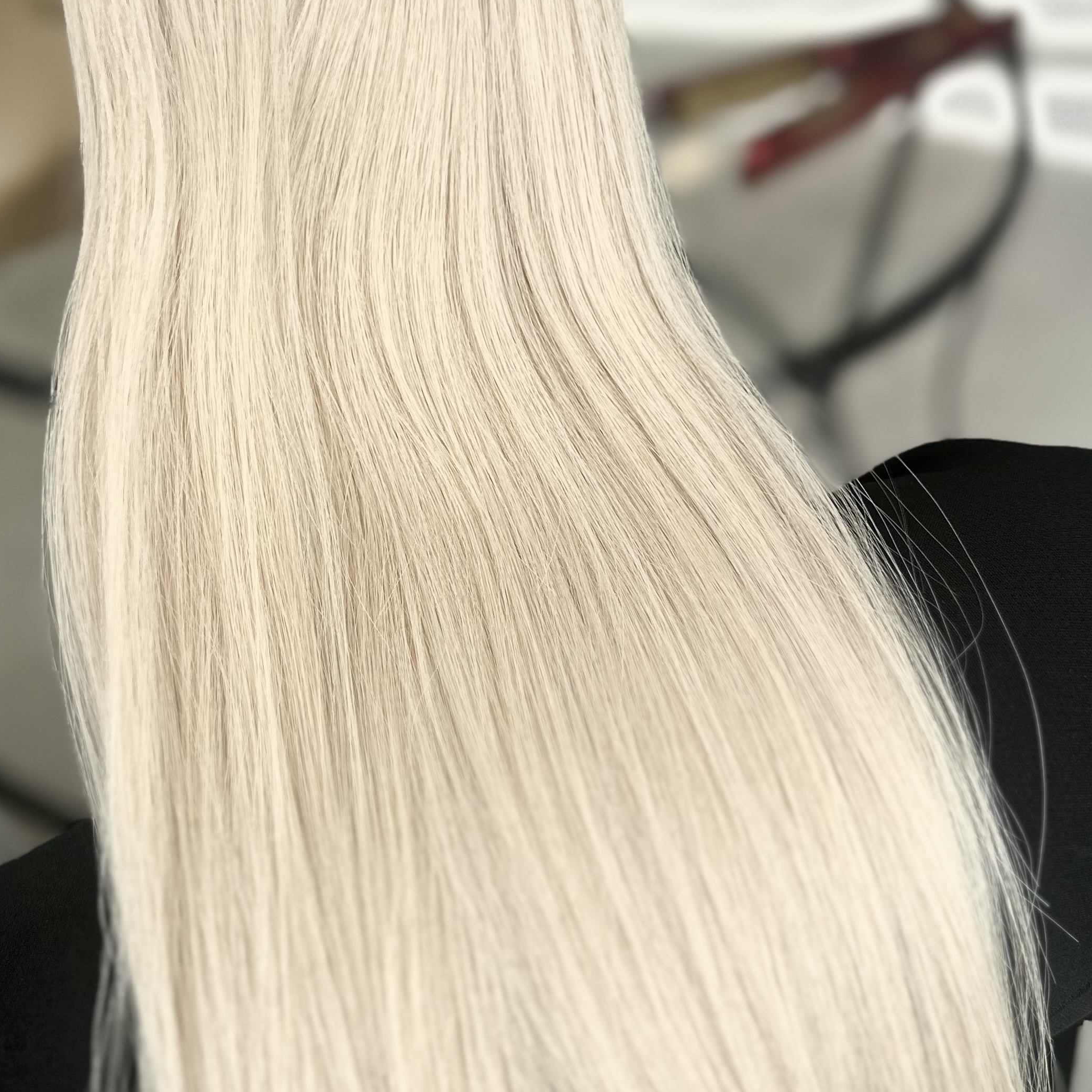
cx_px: 436
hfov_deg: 40.7
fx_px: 1463
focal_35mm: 41
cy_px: 339
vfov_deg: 40.3
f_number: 1.78
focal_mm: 6.86
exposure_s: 1/672
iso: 80
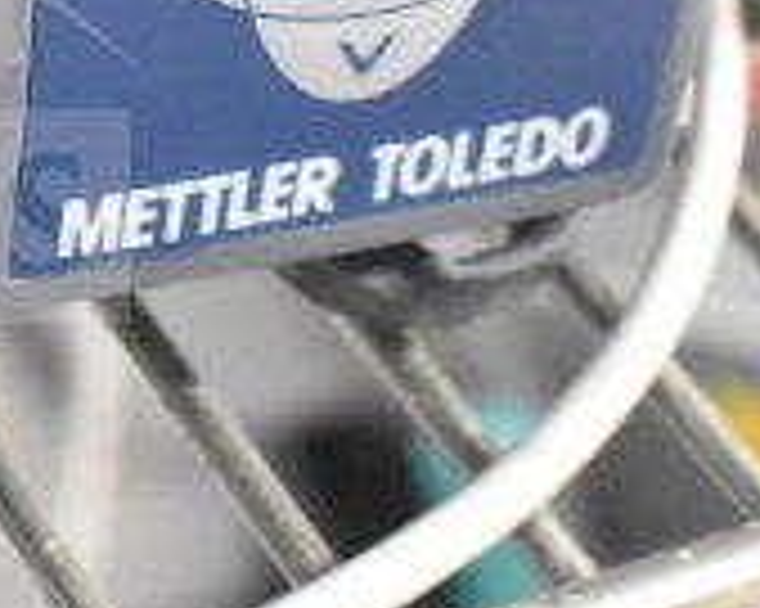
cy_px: -34
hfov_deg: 11.7
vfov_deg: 9.7
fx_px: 3545
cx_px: -378
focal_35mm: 158
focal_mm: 31
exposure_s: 1/50
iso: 8000
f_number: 4.2
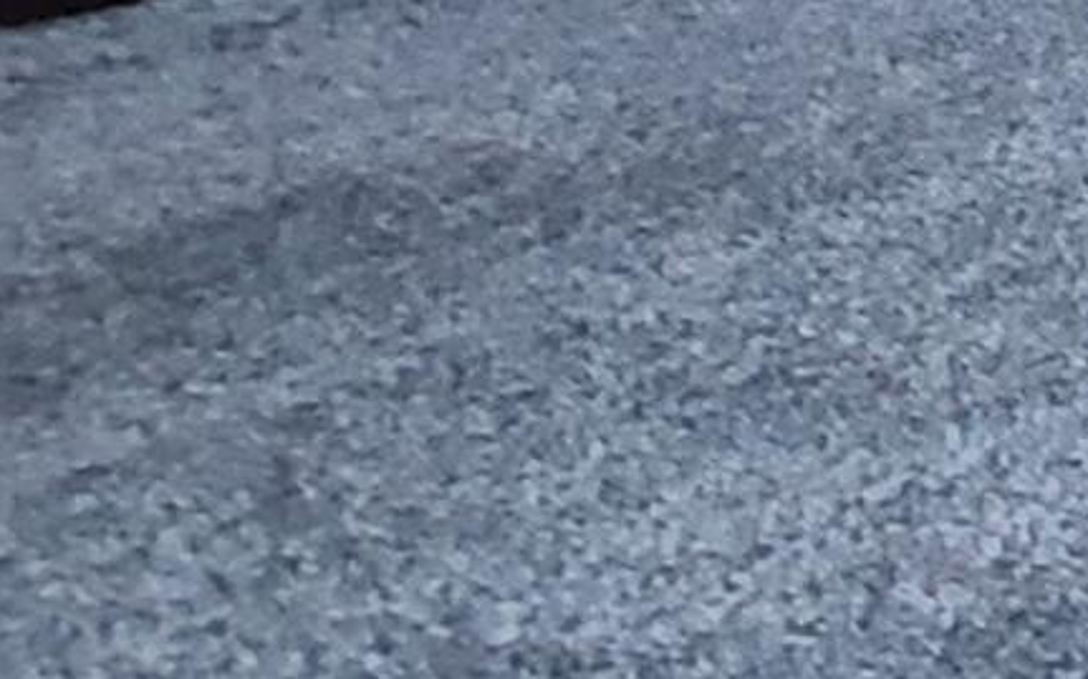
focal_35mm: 96
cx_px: 3378
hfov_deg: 11.1
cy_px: -1568
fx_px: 2845
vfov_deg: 9.4
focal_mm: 2.2
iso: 250
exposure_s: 1/60
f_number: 2.2
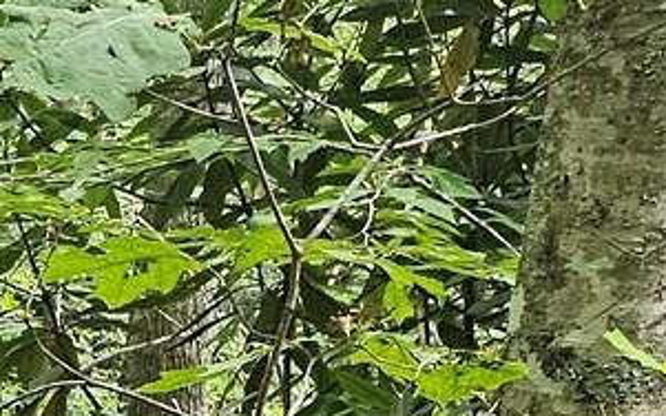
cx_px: -566
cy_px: 1310
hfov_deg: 11.6
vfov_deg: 7.0
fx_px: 3012
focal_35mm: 166
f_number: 1.7
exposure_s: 1/180
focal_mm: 6.3
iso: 250
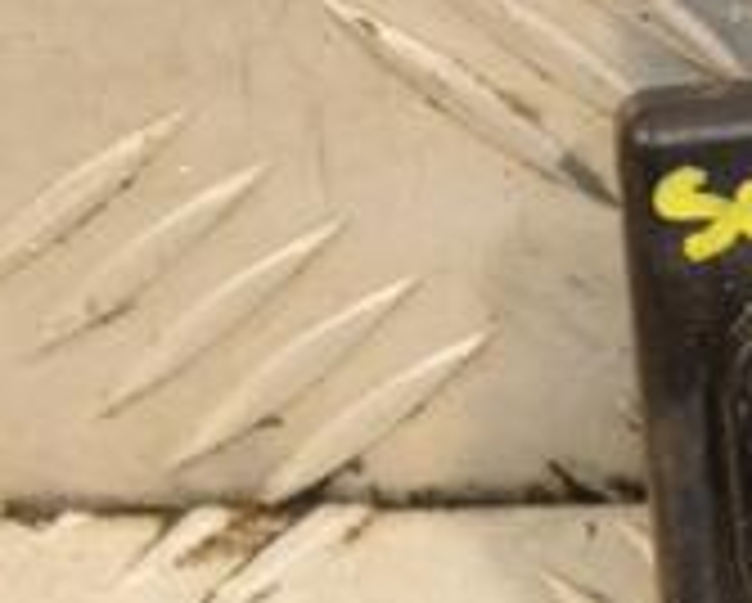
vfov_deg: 4.4
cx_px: 991
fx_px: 7866
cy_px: 382
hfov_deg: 5.4
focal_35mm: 353
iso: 800
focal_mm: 70
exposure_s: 1/200
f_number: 5.6
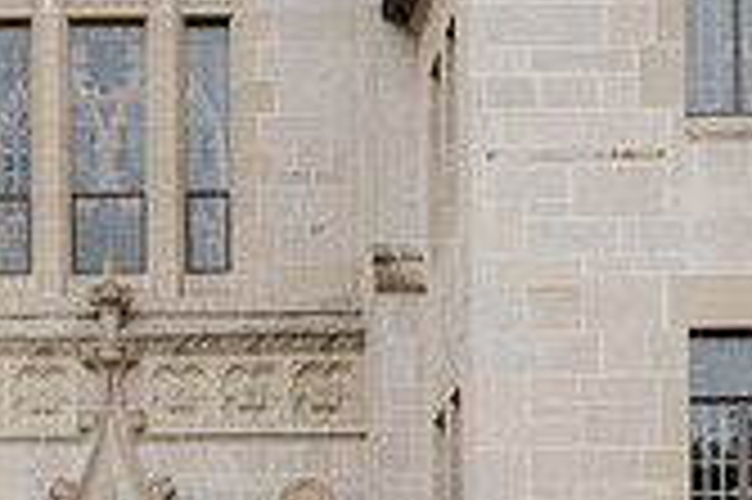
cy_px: 831
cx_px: 77
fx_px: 2504
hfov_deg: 16.8
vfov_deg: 10.8
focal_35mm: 120
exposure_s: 1/320
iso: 160
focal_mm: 34.5
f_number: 3.5
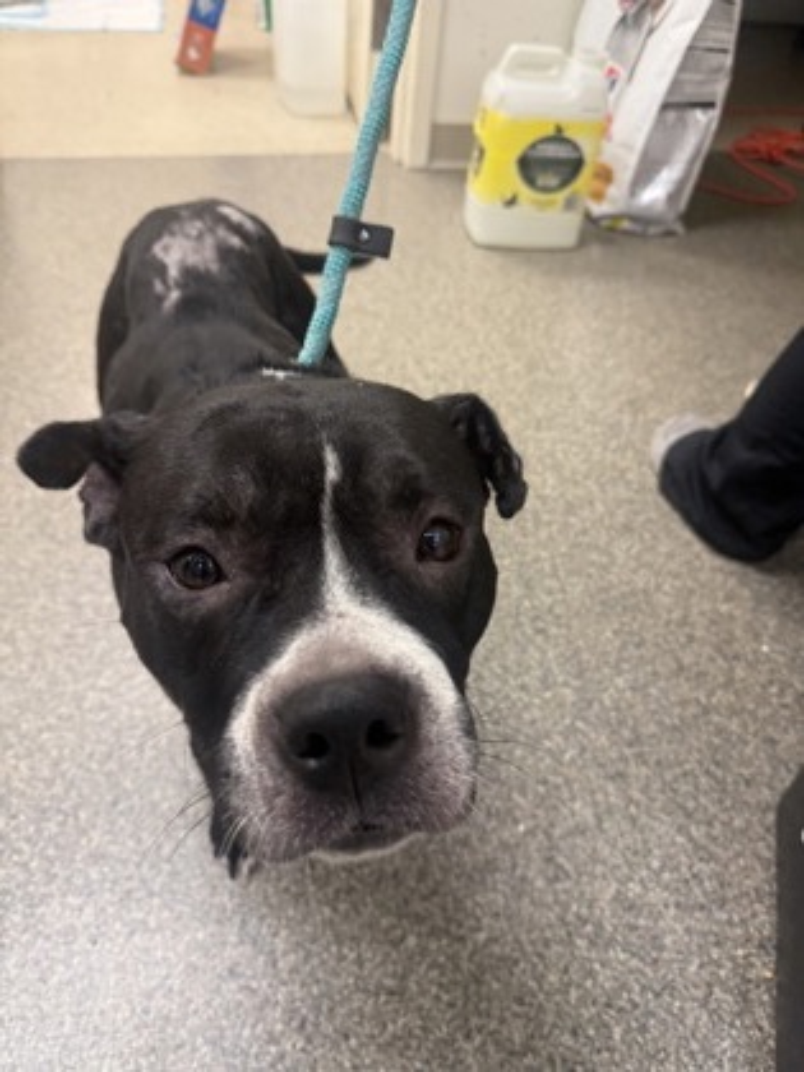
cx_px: 402
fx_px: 743
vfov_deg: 71.6
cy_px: 536
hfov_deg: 56.8
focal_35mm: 24
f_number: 1.78
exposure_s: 1/60
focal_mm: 6.76
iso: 200
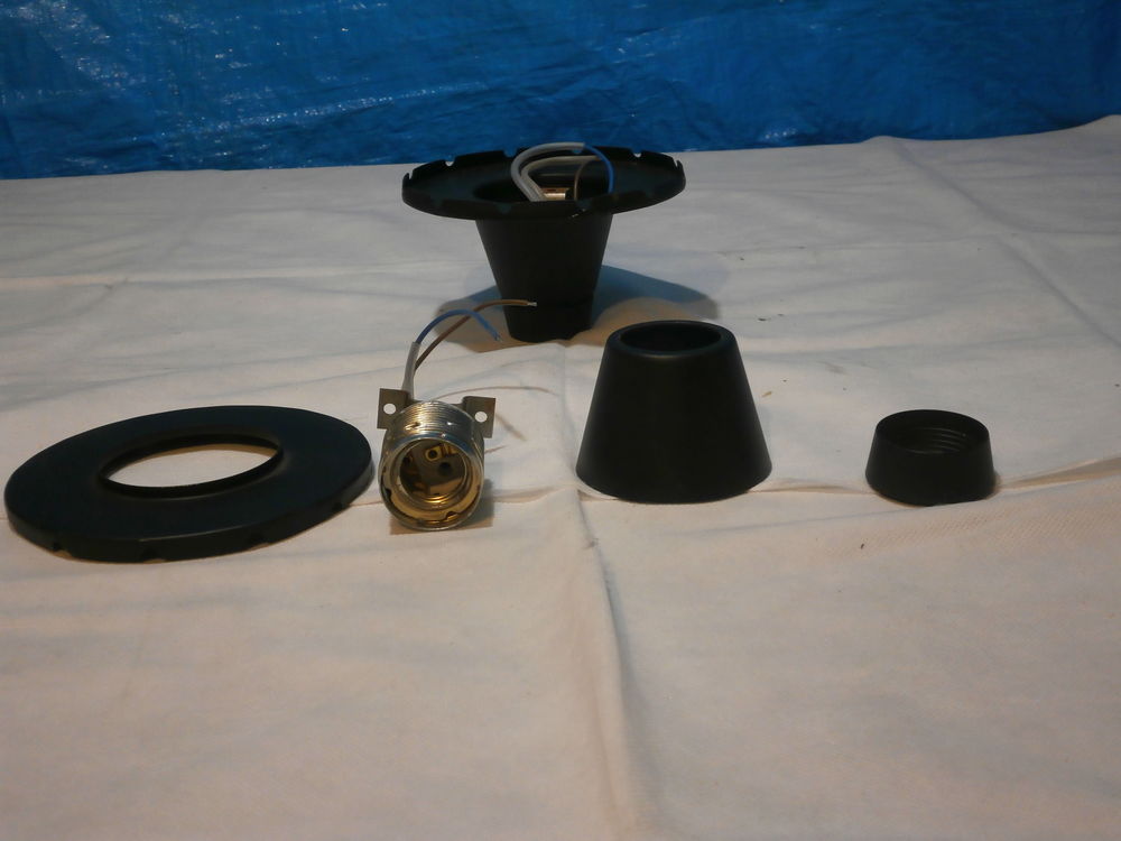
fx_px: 1522
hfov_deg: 40.4
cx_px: 560
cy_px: 420
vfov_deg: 30.9
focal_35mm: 47
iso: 200
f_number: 3.4
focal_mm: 8.3
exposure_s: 1/13
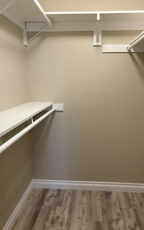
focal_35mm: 30
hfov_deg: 41.8
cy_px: 110
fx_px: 188
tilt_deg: -9.6
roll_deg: -0.8
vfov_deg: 62.9
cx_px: 79
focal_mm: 5.96
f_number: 1.6
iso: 160
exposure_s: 1/60
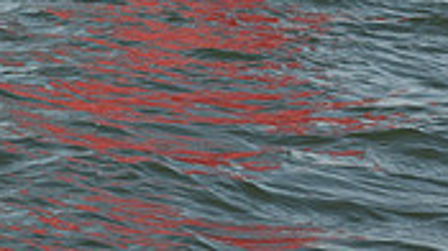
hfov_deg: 6.5
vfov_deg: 3.6
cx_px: 93
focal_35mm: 330
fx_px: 3916
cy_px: -479
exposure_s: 1/640
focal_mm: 95
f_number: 13
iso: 320
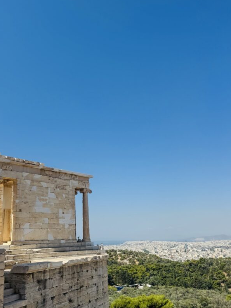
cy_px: 175
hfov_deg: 45.0
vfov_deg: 58.1
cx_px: 84
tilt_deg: +13.0
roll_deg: +2.1
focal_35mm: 31
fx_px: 276
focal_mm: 6.76
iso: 80
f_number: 1.78
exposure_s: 1/5814
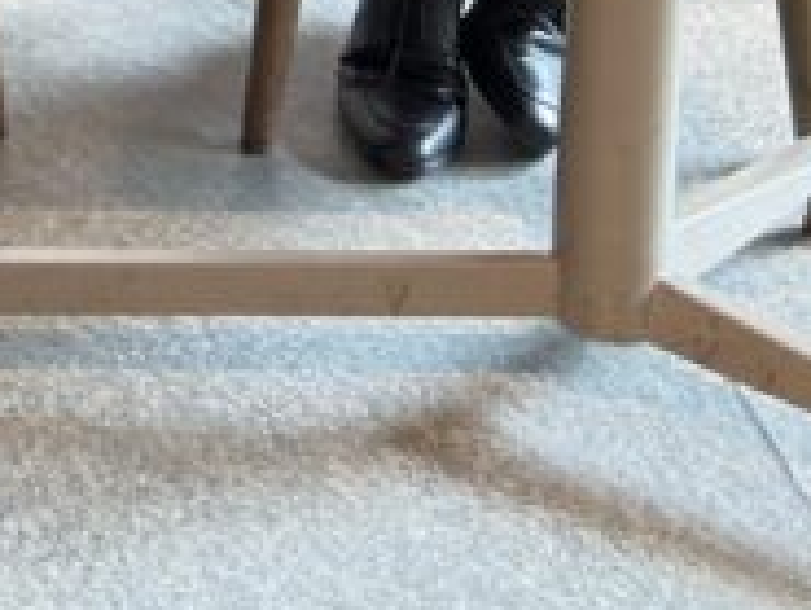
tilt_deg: -9.0
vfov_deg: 9.6
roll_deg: +0.5
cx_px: -614
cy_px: -979
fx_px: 3118
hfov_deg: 13.4
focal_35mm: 133
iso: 250
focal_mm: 6.76
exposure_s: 1/60
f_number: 1.78
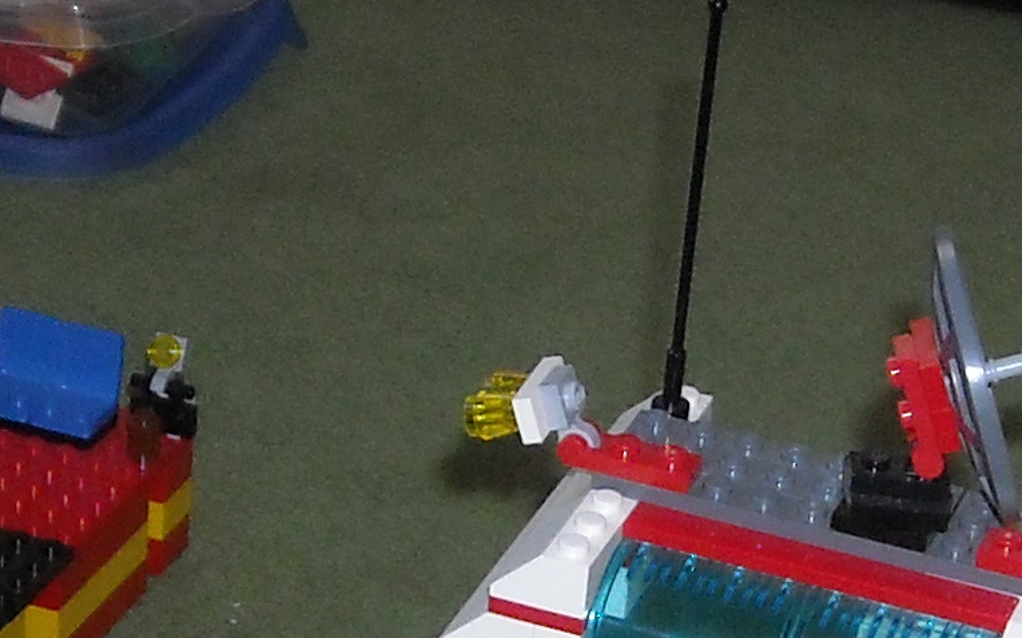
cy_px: 509
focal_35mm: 149
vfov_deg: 8.8
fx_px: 4150
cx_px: 557
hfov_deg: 14.0
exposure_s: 1/60
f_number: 2.8
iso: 200
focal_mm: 5.7
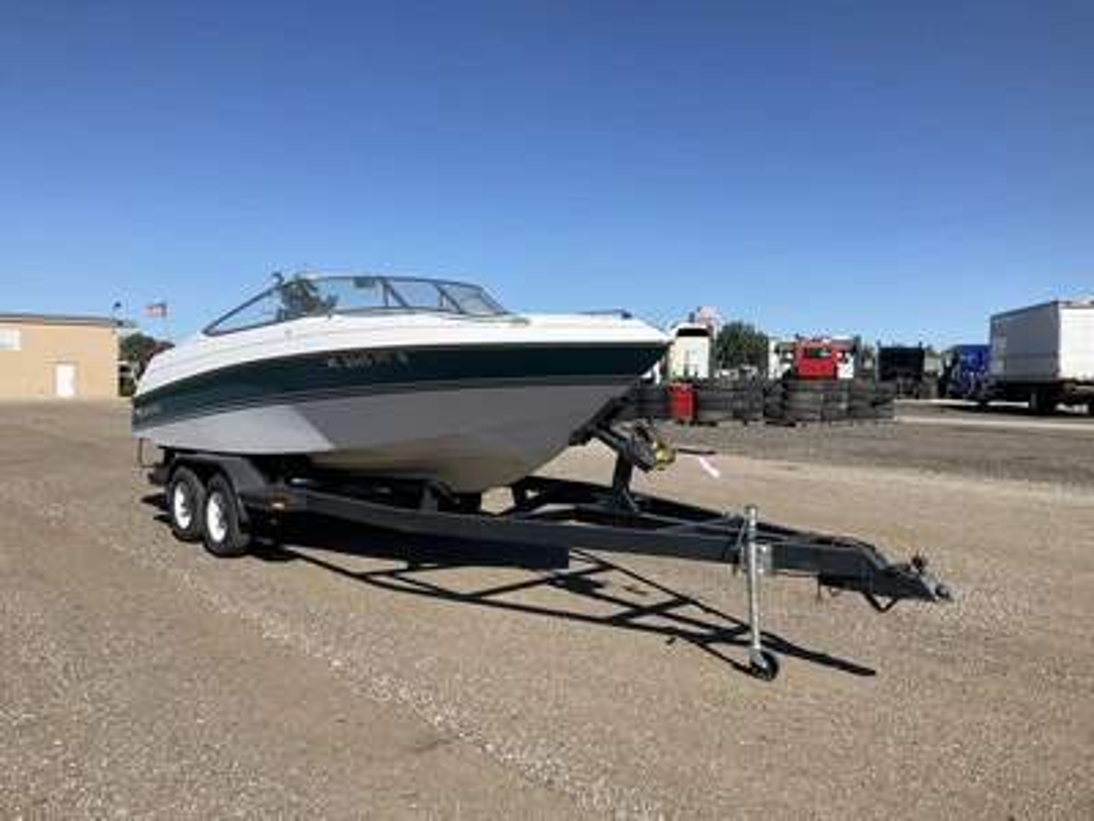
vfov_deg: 48.2
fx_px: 917
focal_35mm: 29
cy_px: 410
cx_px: 547
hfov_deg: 61.7
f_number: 1.8
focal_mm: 3
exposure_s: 1/2320
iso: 25
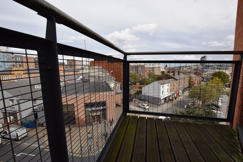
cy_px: 81
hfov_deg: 100.4
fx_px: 101
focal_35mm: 15
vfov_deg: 77.4
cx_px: 122
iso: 100
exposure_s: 1/200
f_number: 9
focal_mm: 10
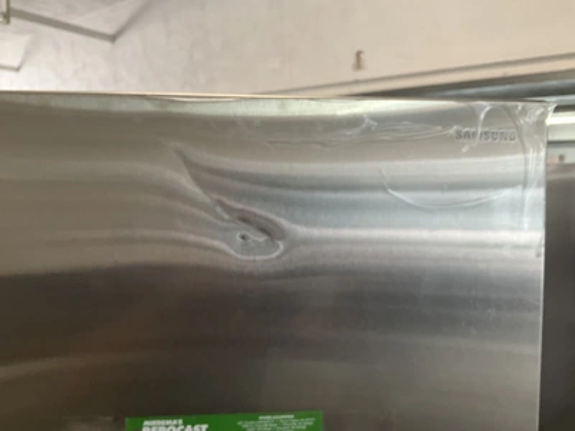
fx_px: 482
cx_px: 288
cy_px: 216
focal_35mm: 29
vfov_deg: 48.2
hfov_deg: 61.7
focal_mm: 3
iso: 100
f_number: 1.8
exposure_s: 1/60
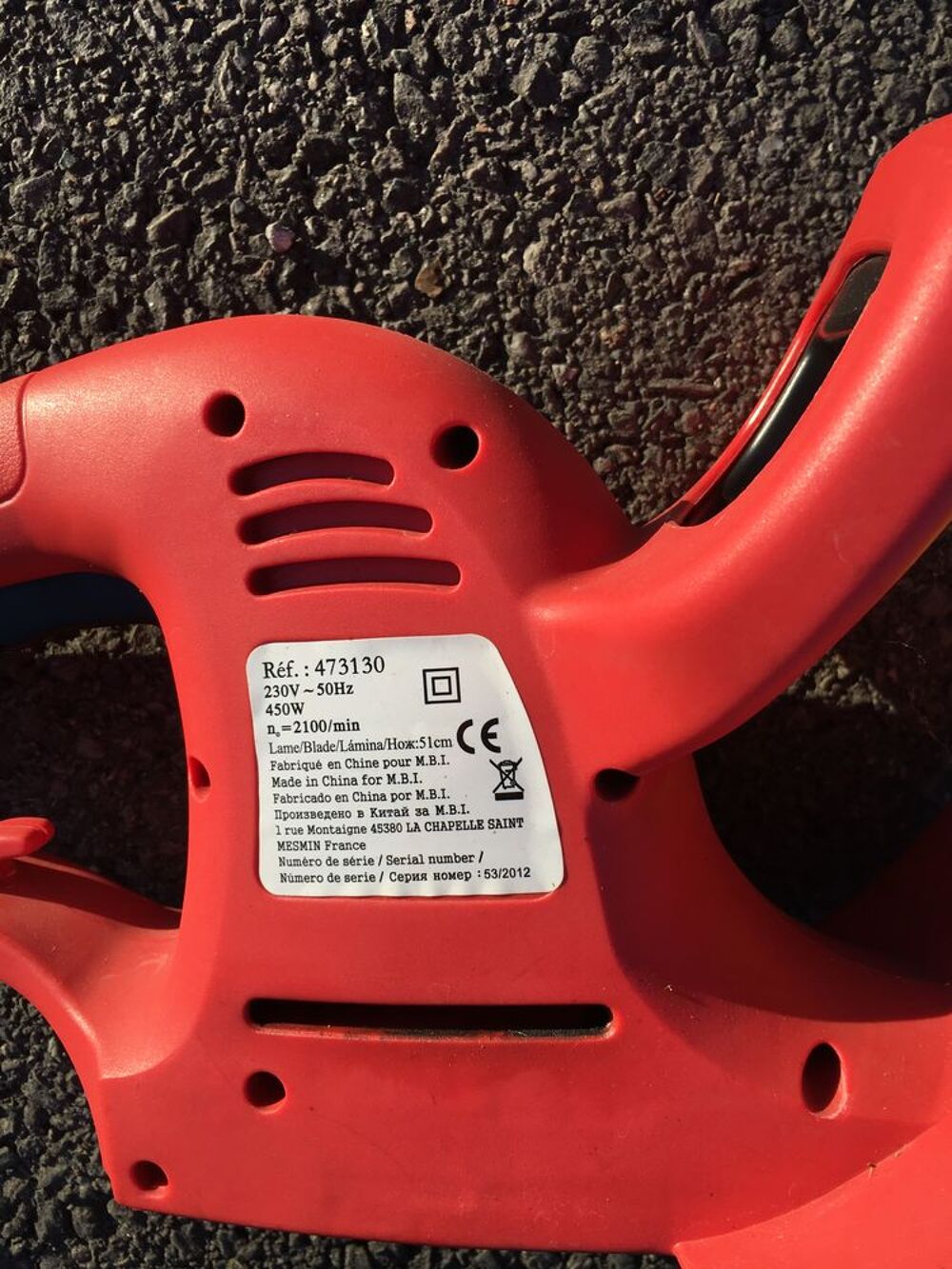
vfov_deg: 61.7
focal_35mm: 29
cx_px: 476
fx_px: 1063
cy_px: 634
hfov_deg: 48.2
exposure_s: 1/686
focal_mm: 4.15
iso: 25
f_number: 2.2
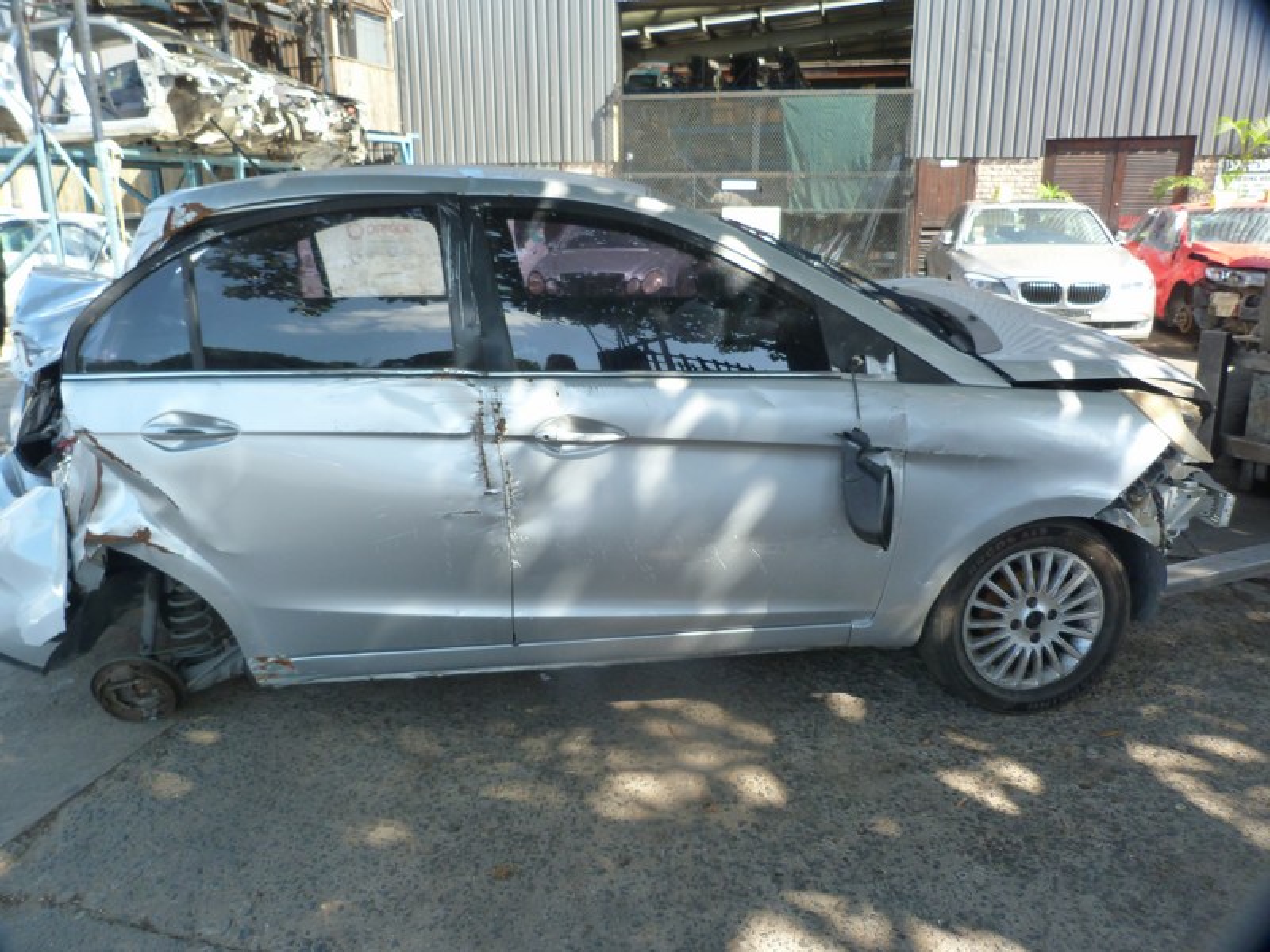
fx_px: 917
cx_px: 635
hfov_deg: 69.4
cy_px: 476
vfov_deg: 54.9
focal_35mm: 25
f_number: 3.2
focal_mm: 4.5
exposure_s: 1/125
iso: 125
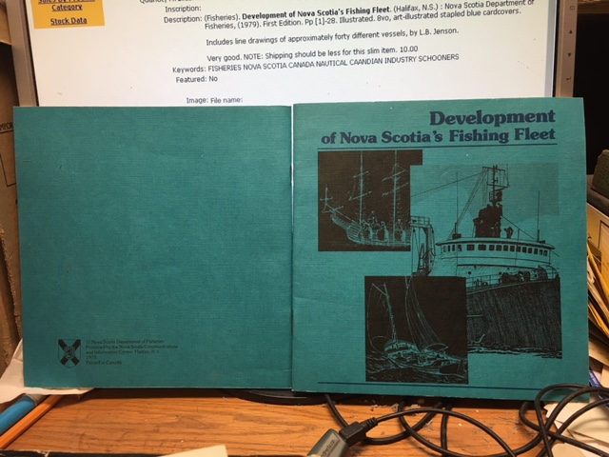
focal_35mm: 29
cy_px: 228
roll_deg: +2.3
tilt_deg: -17.6
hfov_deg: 61.7
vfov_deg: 48.2
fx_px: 510
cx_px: 304
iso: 25
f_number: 2.2
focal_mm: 4.15
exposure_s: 1/15
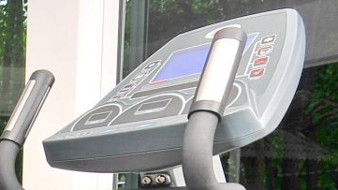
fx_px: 780
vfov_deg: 13.0
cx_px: -335
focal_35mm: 87
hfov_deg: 17.5
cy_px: 307
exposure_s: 1/40
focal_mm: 10
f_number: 8
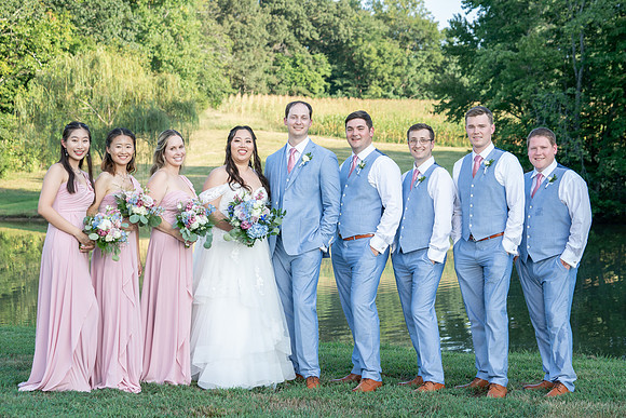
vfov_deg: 18.4
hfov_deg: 27.3
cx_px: 313
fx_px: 1287
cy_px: 209
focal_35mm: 74
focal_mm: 74
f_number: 5.6
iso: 320
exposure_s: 1/200
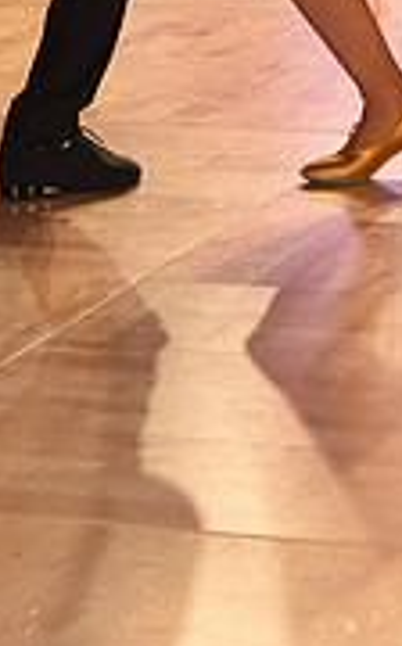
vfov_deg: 8.9
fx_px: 4045
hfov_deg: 5.6
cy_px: -359
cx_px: -145
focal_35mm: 230
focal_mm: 70
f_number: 5
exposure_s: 1/320
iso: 2000
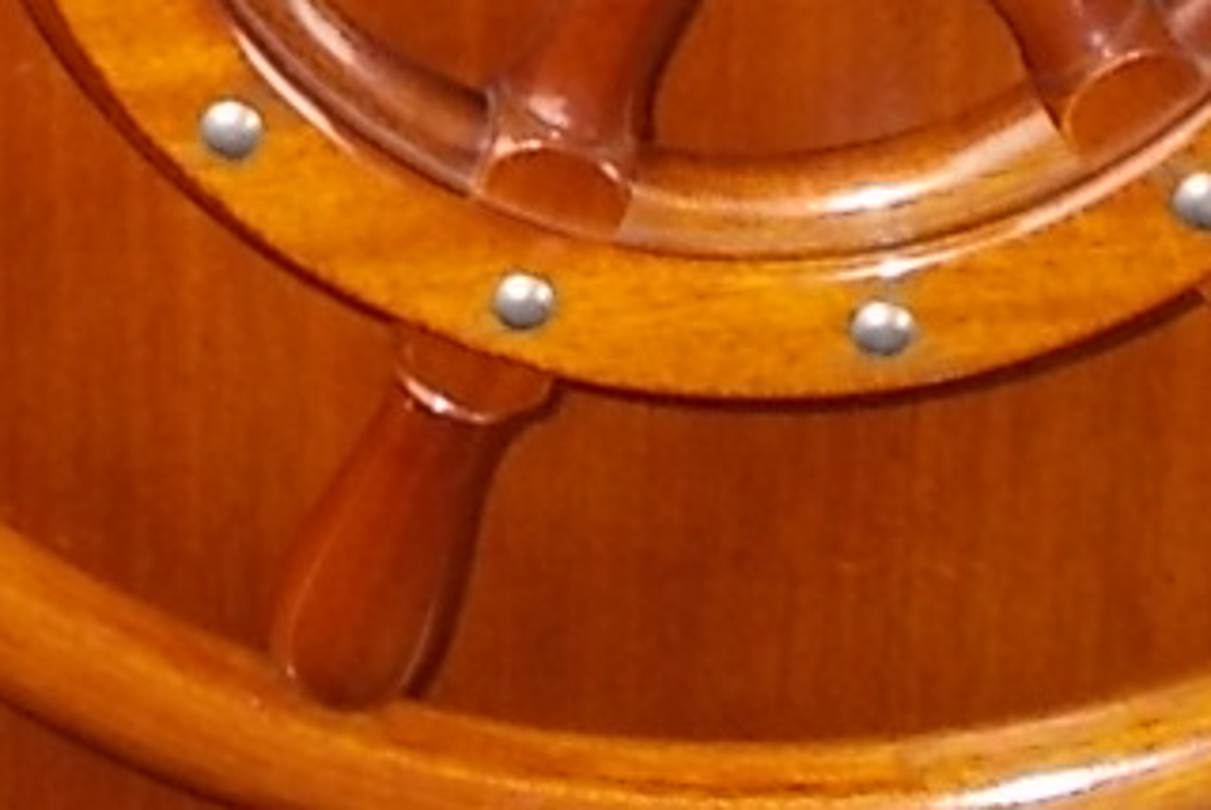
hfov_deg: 15.0
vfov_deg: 9.1
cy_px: -1158
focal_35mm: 135
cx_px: 87
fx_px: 4545
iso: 125
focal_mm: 4.6
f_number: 3.2
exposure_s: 1/25
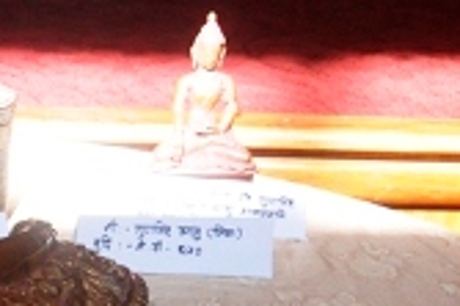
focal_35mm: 152
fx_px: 1941
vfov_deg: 8.6
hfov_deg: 12.9
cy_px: 573
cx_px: -212
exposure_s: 1/250
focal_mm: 25
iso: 1250
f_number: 8
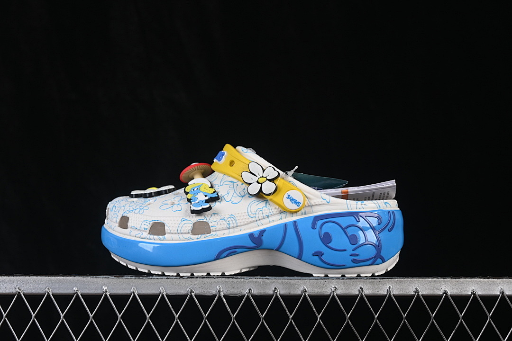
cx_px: 256
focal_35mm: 75
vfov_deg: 18.2
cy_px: 170
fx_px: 1067
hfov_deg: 27.0
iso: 160
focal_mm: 50
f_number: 8
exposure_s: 1/80
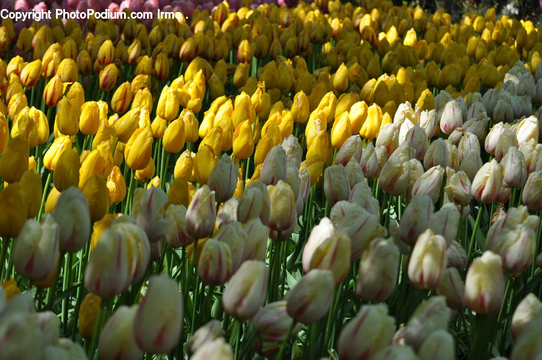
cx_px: 271
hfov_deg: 17.5
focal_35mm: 117
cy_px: 180
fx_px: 1759
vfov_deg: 11.7
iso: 250
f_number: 5.6
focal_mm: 78
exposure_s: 1/640
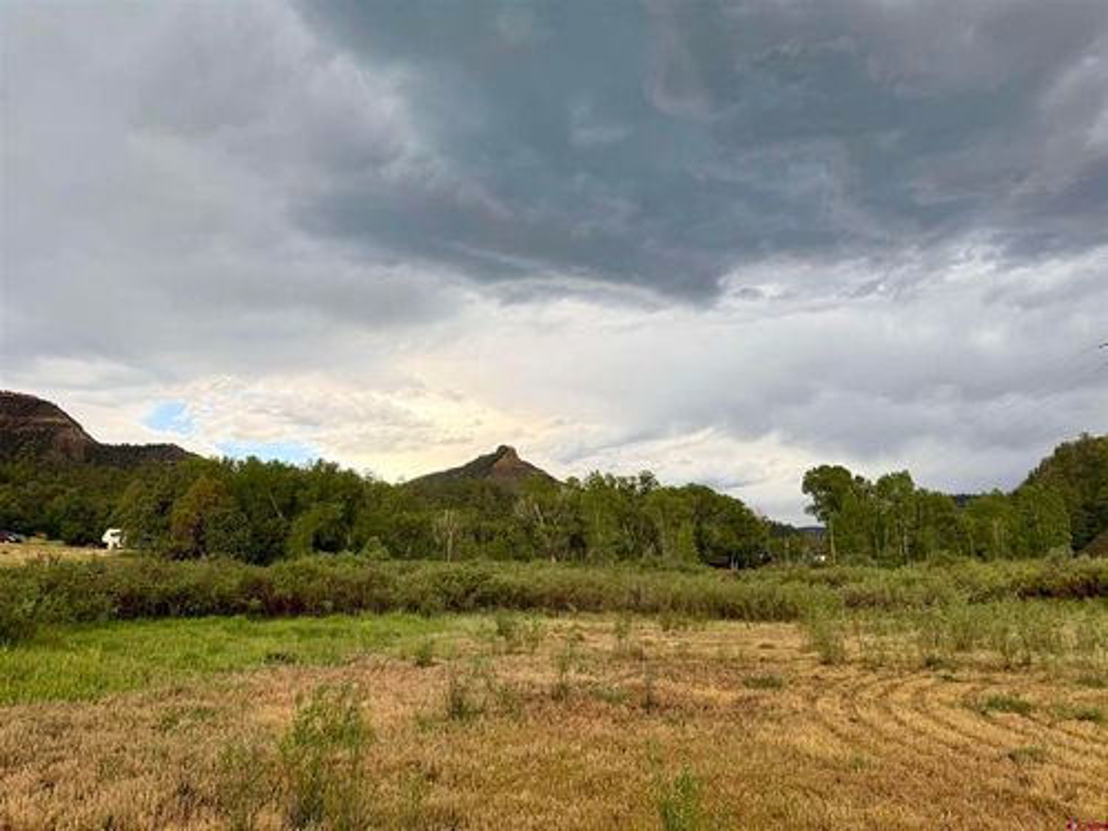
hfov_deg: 71.6
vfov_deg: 56.8
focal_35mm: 24
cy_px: 416
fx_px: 768
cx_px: 554
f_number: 1.78
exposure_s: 1/654
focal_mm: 6.76
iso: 100
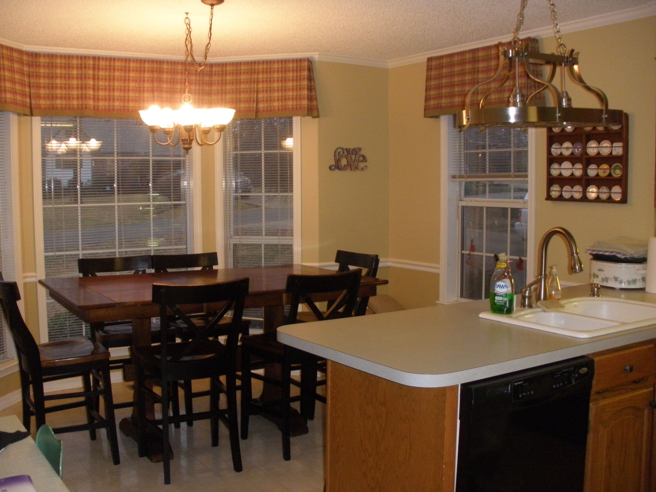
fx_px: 682
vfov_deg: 39.7
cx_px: 328
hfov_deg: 51.4
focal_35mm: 36
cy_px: 246
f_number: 3.5
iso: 320
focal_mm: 6.3
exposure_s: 1/30
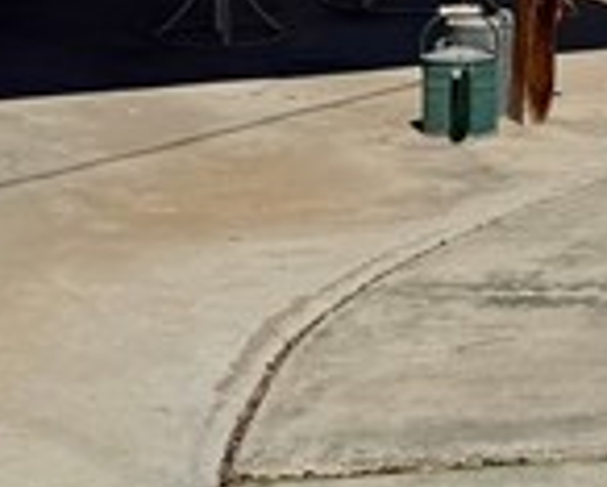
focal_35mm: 164
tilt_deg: +0.3
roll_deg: -0.3
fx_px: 2948
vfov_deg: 8.8
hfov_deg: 11.7
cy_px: -554
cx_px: 528
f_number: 1.78
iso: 80
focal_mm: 6.76
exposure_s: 1/10417
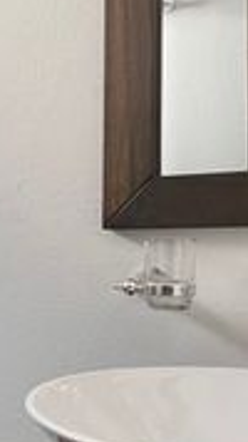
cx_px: -68
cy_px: 263
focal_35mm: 53
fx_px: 620
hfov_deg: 20.7
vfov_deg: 39.0
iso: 125
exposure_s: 1/99
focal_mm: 1.57
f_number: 1.8
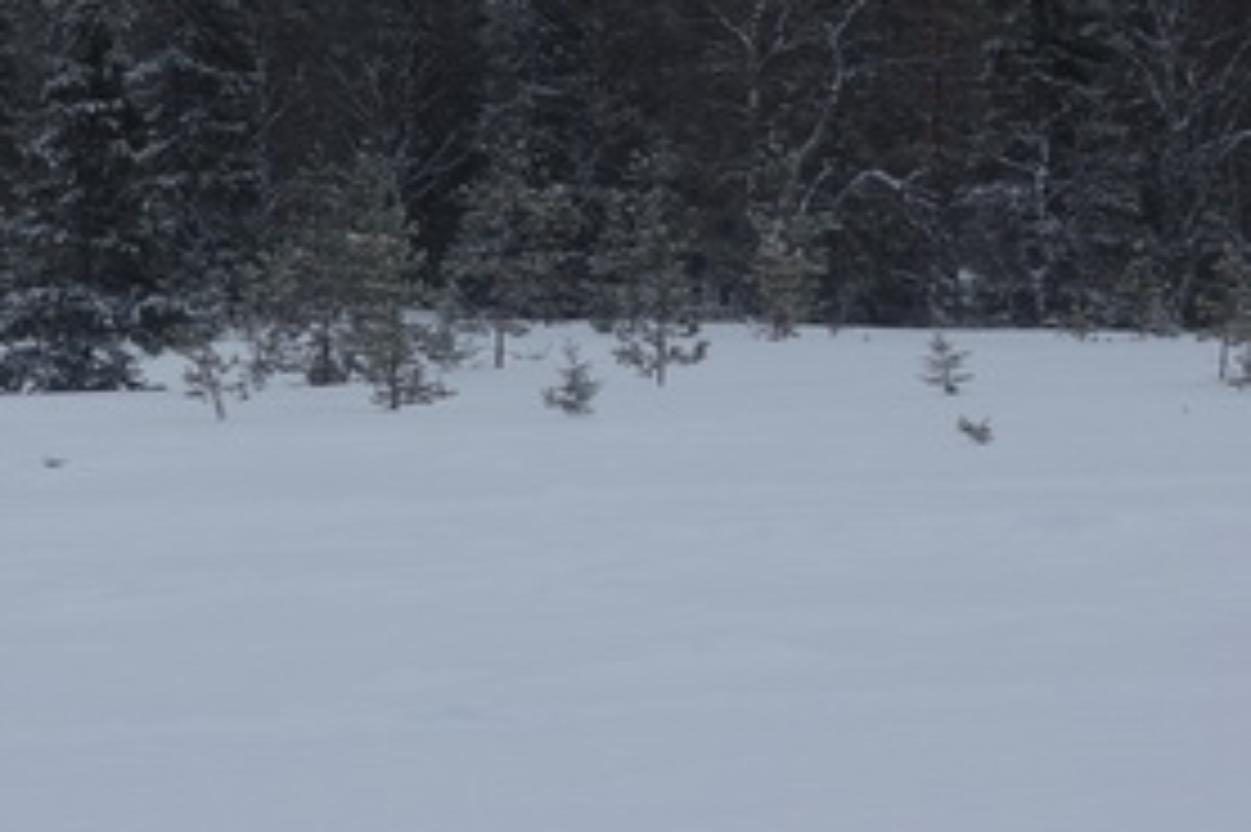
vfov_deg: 7.2
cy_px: -115
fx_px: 6598
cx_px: -9
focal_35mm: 190
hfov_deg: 10.7
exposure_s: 1/500
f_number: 5.6
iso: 125
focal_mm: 24.7
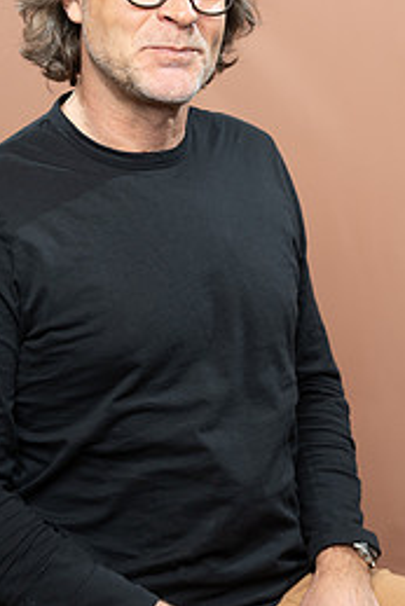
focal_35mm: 106
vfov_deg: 19.3
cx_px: 201
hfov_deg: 12.9
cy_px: 295
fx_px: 1786
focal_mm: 61
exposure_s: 1/160
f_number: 4
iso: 320
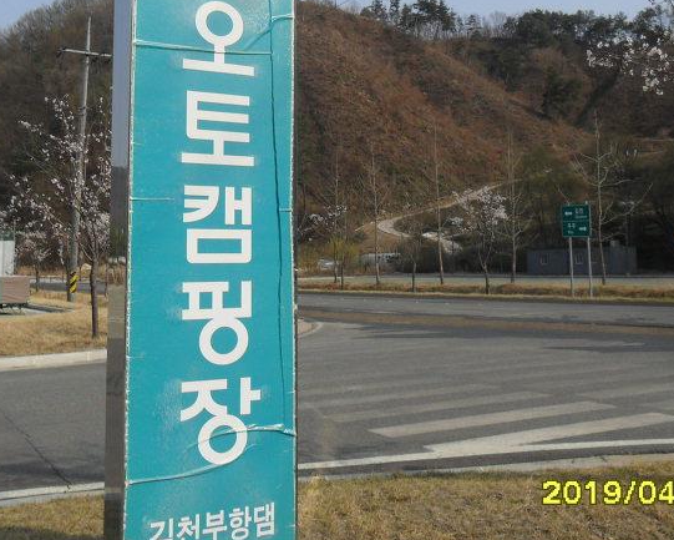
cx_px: 354
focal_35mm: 46
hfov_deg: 40.3
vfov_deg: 32.2
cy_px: 136
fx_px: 918
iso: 100
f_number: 8.9
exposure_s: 1/180
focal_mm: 4.9
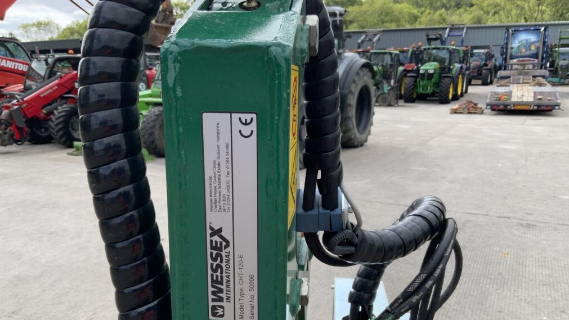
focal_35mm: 32
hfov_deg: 61.0
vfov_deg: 36.4
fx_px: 483
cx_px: 283
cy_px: 206
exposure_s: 1/657
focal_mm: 3
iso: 16
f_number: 1.8
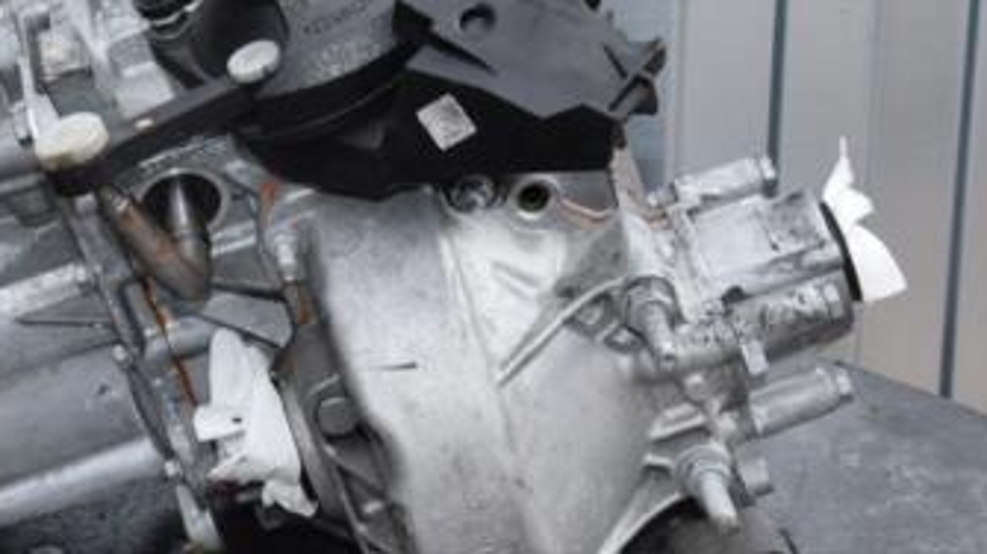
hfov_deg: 19.9
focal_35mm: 107
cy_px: 206
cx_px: 333
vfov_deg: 11.3
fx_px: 2799
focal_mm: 38
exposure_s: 1/200
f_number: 16
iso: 800
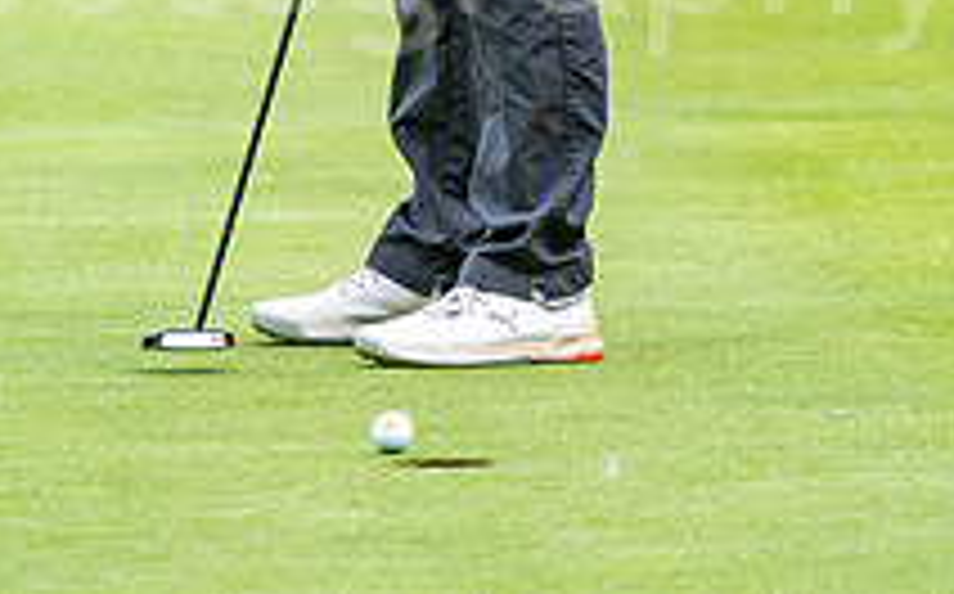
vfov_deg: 1.9
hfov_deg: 3.1
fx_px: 17895
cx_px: 396
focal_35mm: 689
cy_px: -270
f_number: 2.8
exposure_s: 1/1000
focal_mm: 165
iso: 200
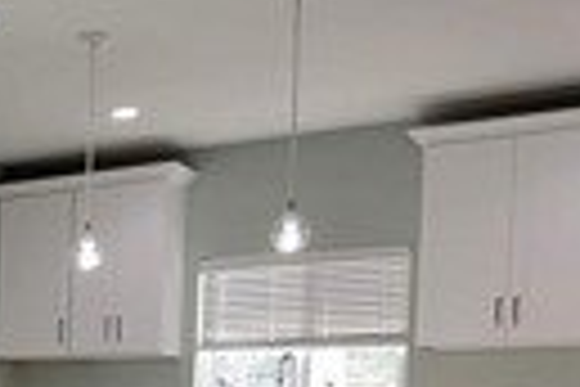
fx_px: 1079
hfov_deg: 25.3
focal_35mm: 67
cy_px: 468
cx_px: -202
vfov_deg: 19.1
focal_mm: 2.2
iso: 64
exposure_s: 1/120
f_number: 2.2
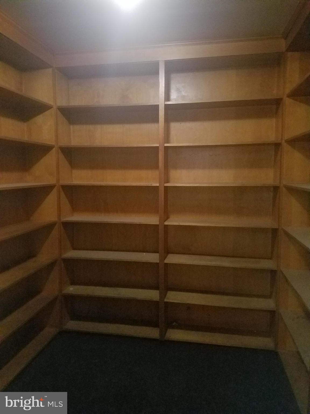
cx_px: 155
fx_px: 310
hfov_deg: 53.1
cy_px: 207
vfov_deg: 67.3
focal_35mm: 26
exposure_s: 1/10
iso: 1000
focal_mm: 4.2
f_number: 1.7
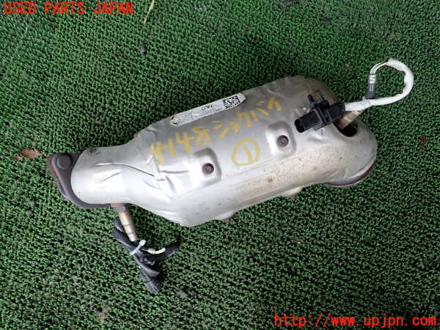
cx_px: 220
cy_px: 165
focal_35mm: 30
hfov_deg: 60.0
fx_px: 381
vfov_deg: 46.8
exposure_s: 1/160
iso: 100
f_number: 2.3
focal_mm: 5.4
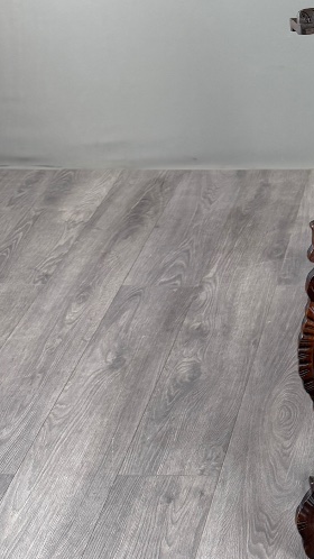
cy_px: -64
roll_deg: -0.5
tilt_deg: -13.9
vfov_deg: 29.8
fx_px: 933
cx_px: 428
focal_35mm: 63
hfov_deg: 17.7
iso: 160
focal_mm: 6.76
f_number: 1.78
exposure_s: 1/100
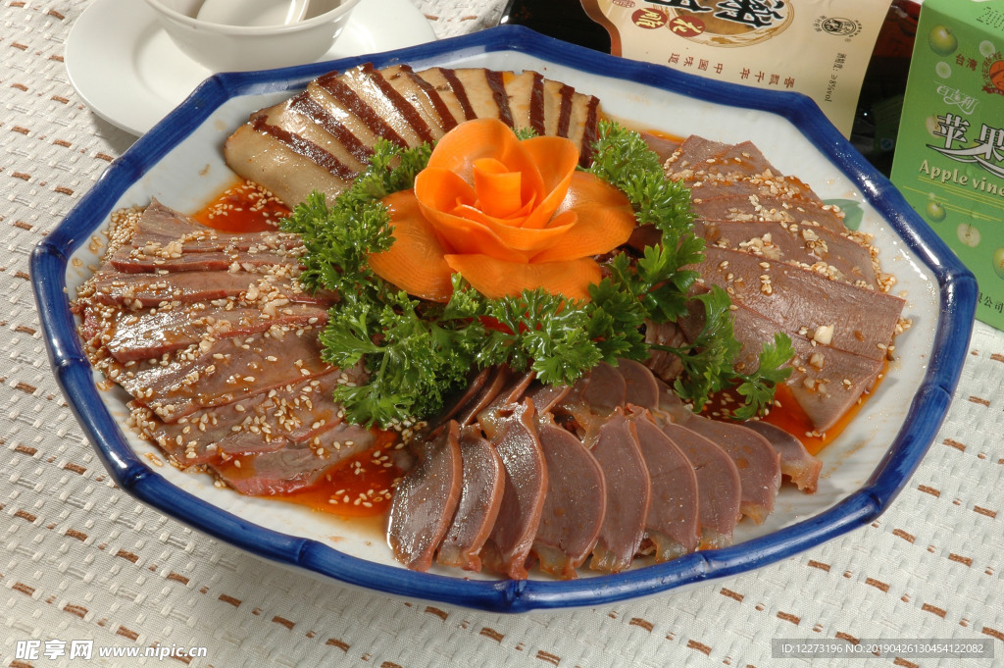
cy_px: 334
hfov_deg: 24.2
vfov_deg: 16.2
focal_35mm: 84
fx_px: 2341
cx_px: 502
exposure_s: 1/125
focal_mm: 56
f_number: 22
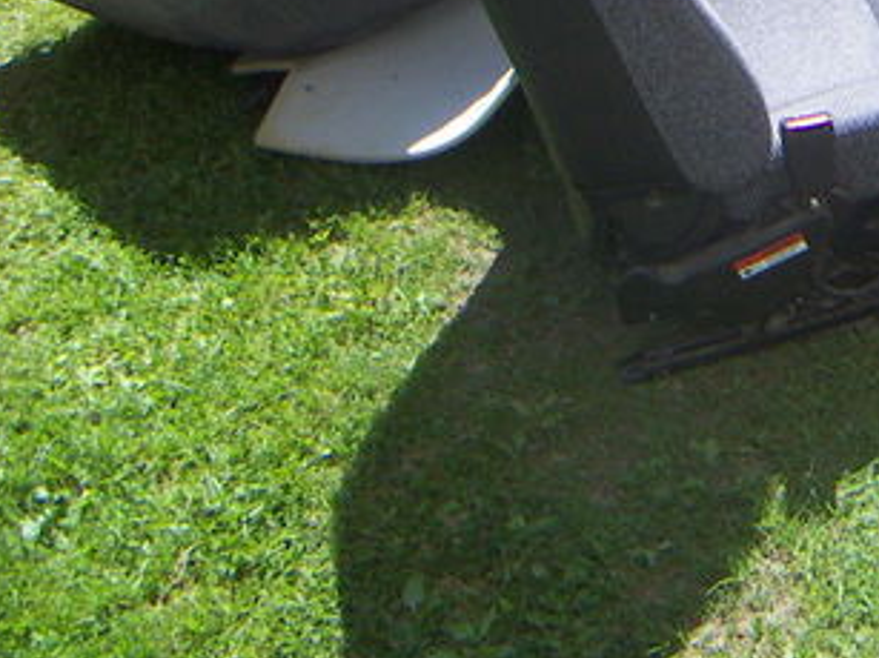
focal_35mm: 75
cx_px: 879
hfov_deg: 24.8
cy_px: 0
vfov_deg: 19.1
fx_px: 1904
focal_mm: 4.7
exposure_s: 1/200
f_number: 6.7
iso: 100
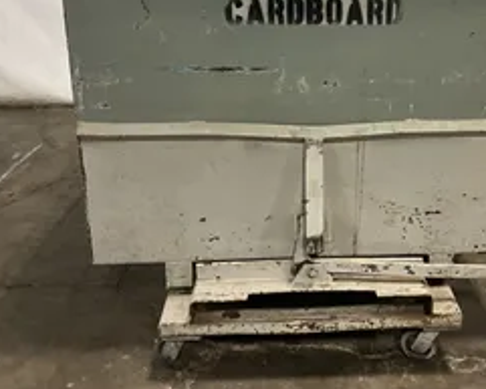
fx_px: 676
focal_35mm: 47
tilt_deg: -15.8
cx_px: 335
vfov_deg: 31.6
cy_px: 105
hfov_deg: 38.9
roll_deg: -0.7
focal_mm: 3
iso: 320
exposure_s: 1/56
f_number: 1.8
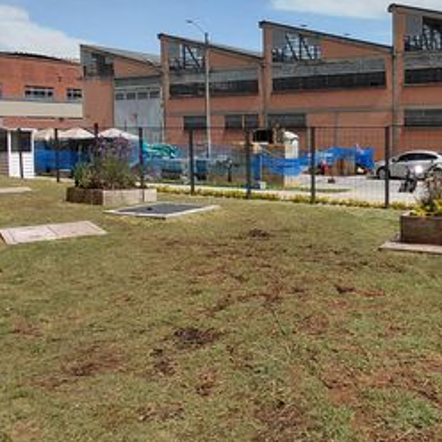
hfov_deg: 42.8
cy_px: 168
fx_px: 549
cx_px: 317
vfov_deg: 43.5
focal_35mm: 38
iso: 40
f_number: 2.2
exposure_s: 1/3128
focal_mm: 1.64
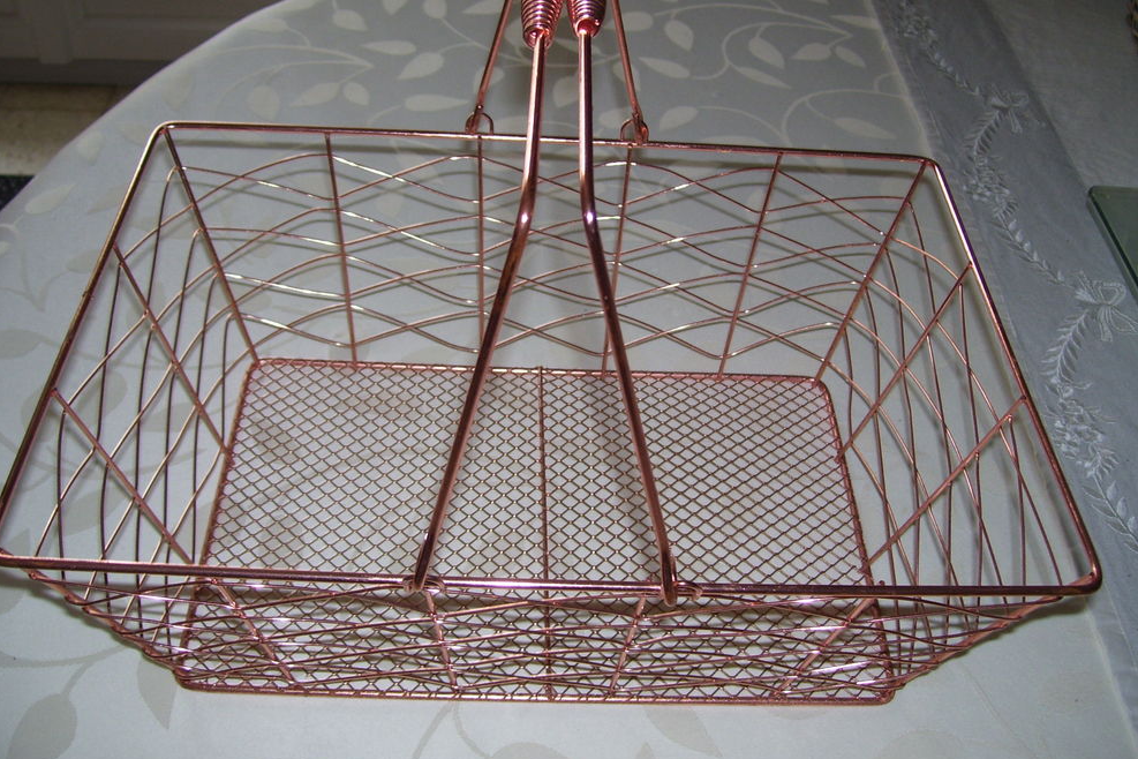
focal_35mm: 39
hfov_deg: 49.6
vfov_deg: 34.2
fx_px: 1233
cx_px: 572
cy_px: 350
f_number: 2.7
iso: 80
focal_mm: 6
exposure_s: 1/60
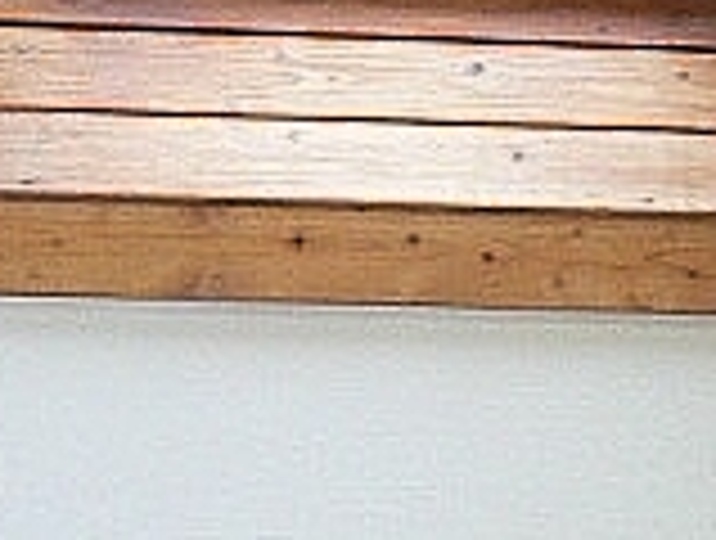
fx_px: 11340
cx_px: 1590
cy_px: 1035
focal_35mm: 547
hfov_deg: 3.6
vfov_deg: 2.7
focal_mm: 18.2
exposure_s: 1/30
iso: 200
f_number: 3.2
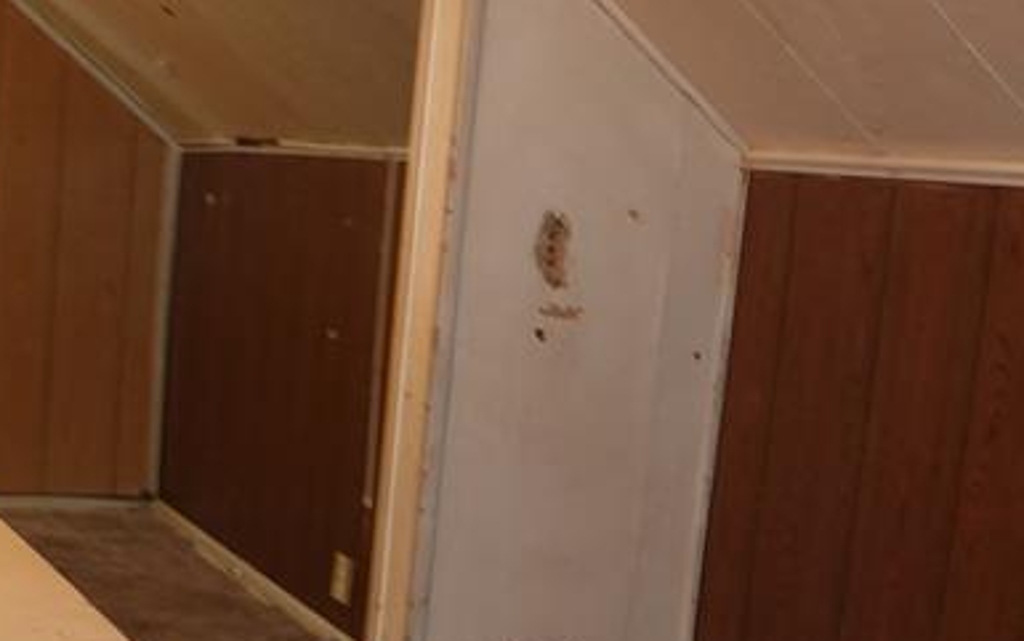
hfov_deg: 30.8
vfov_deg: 19.8
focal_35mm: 65
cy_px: 521
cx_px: 223
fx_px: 1815
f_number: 2.4
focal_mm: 8.8
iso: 400
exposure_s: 1/30
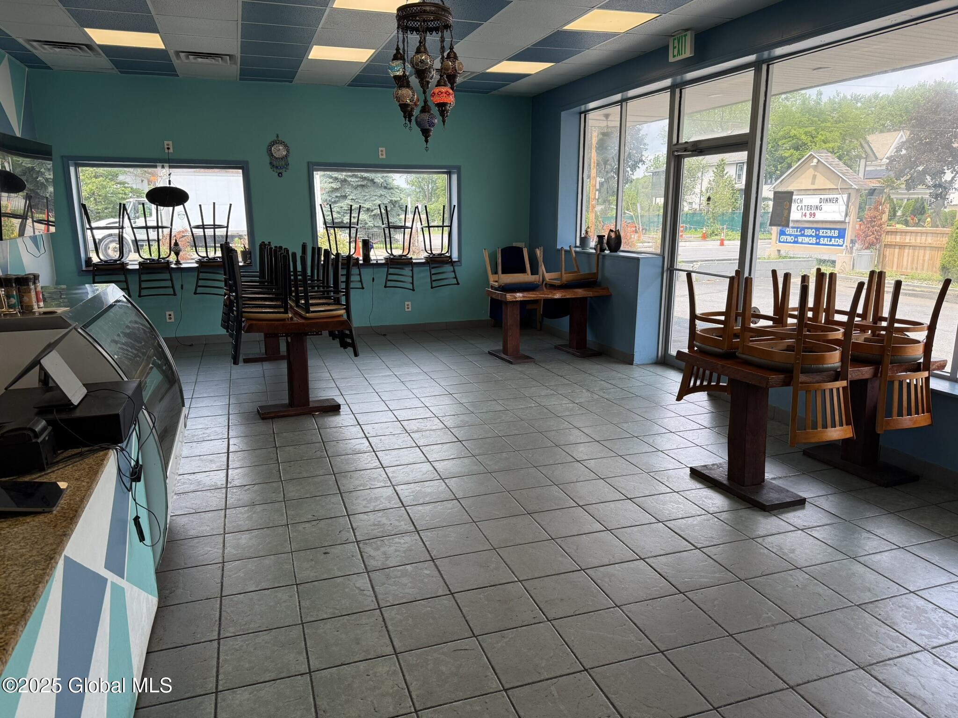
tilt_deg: -11.7
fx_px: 664
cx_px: 479
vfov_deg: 56.8
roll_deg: -0.2
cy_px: 359
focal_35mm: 24
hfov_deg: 71.6
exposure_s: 1/660
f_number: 1.78
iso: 100
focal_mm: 6.76
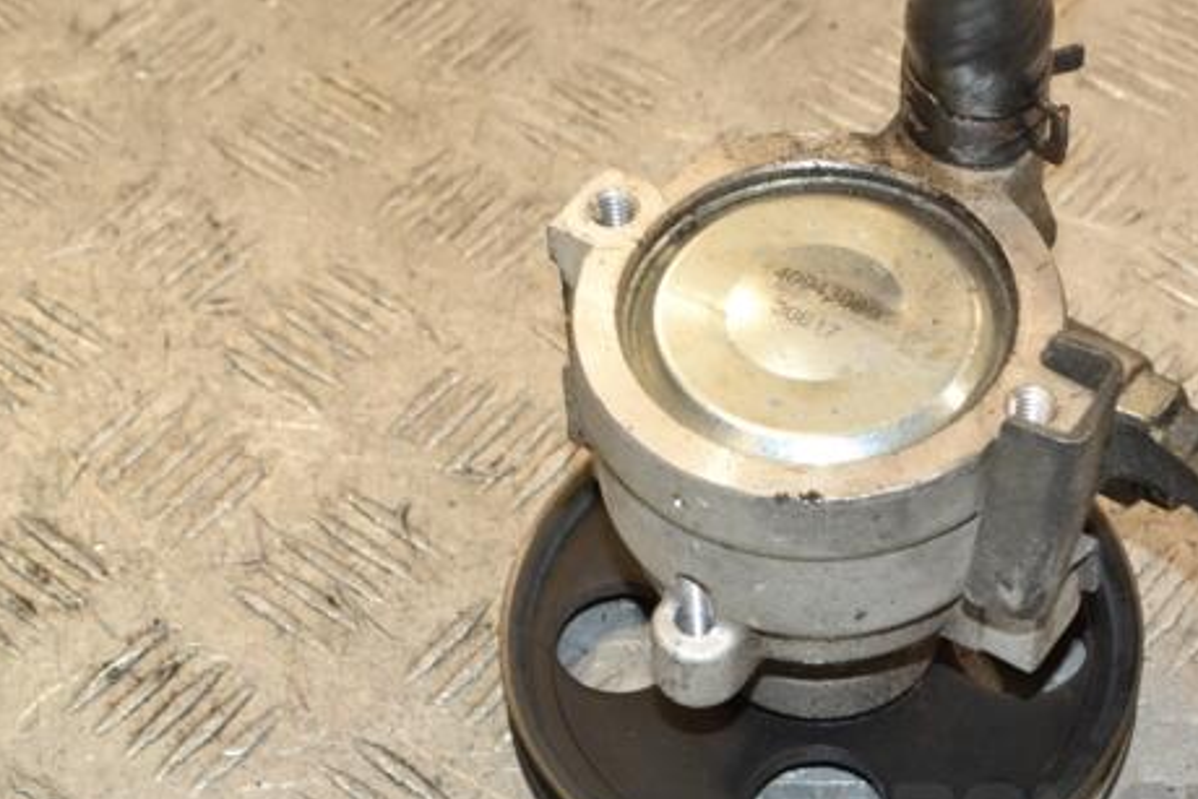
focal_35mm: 90
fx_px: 2996
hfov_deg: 22.6
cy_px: 476
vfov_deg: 15.2
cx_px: 714
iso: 1600
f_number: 11
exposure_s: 1/200
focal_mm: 46
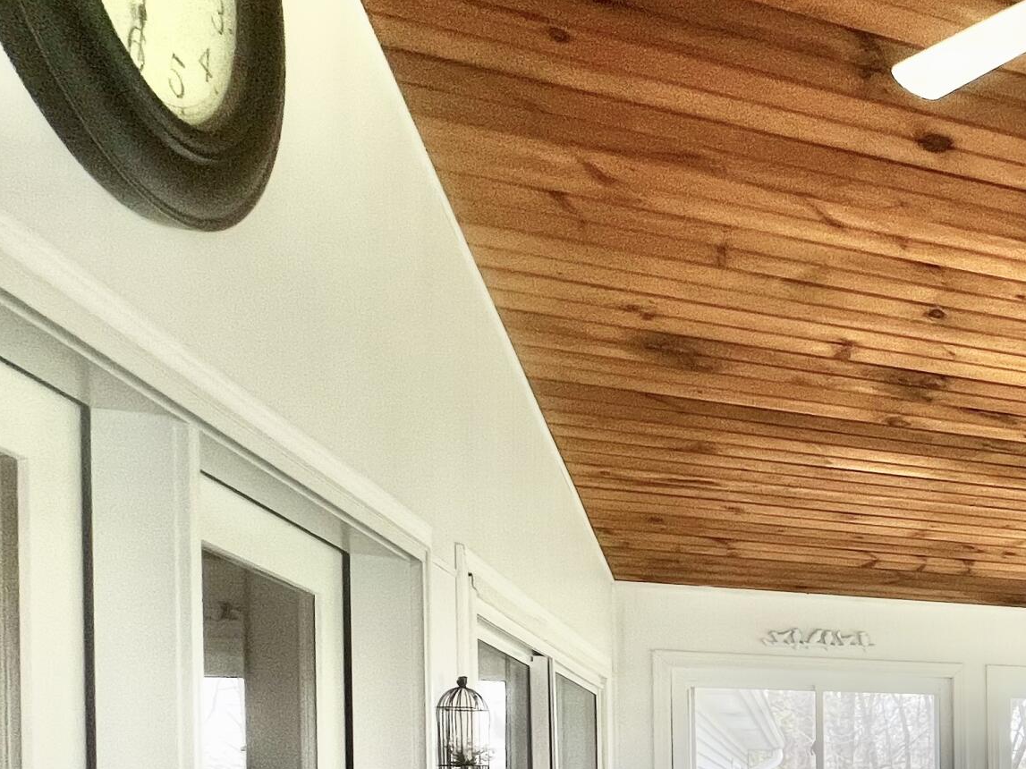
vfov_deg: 36.3
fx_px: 1008
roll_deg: +1.0
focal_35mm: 34
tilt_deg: -0.8
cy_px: 818
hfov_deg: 37.2
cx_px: 1295
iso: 50
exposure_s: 1/99
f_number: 1.8
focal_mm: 1.57
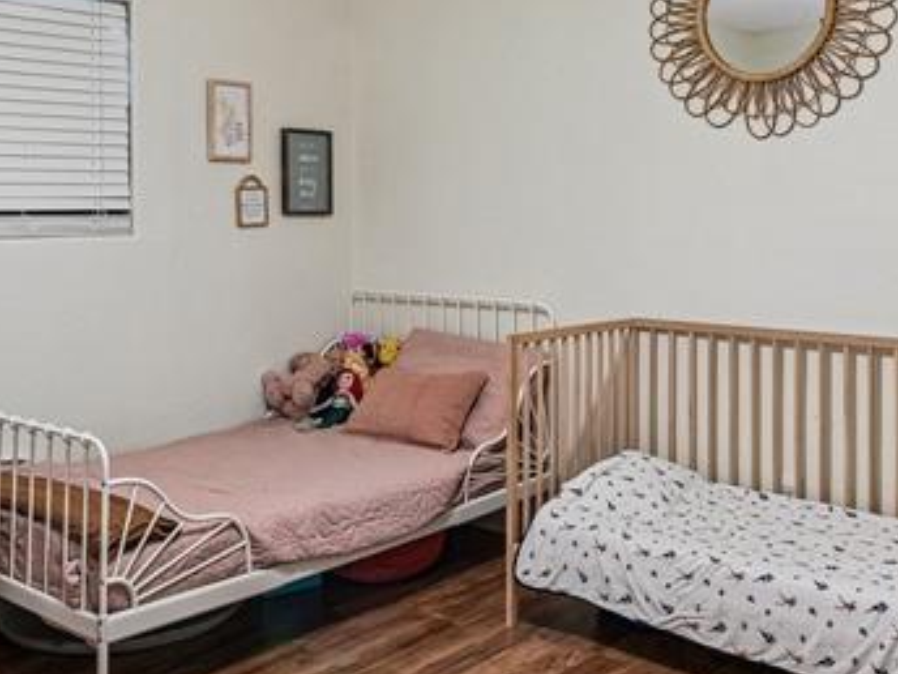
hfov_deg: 46.4
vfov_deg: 35.7
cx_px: 334
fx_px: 1038
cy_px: 240
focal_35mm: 40
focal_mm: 14
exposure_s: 1/4
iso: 400
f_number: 8
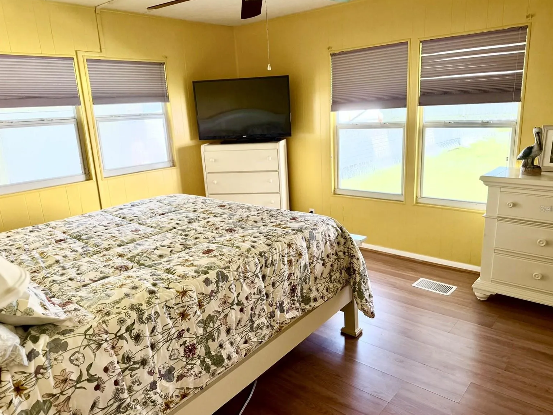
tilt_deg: -14.9
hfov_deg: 69.4
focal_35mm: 25
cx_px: 286
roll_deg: +2.3
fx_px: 399
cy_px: 209
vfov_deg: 54.9
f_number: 1.78
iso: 200
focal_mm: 6.76
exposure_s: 1/226
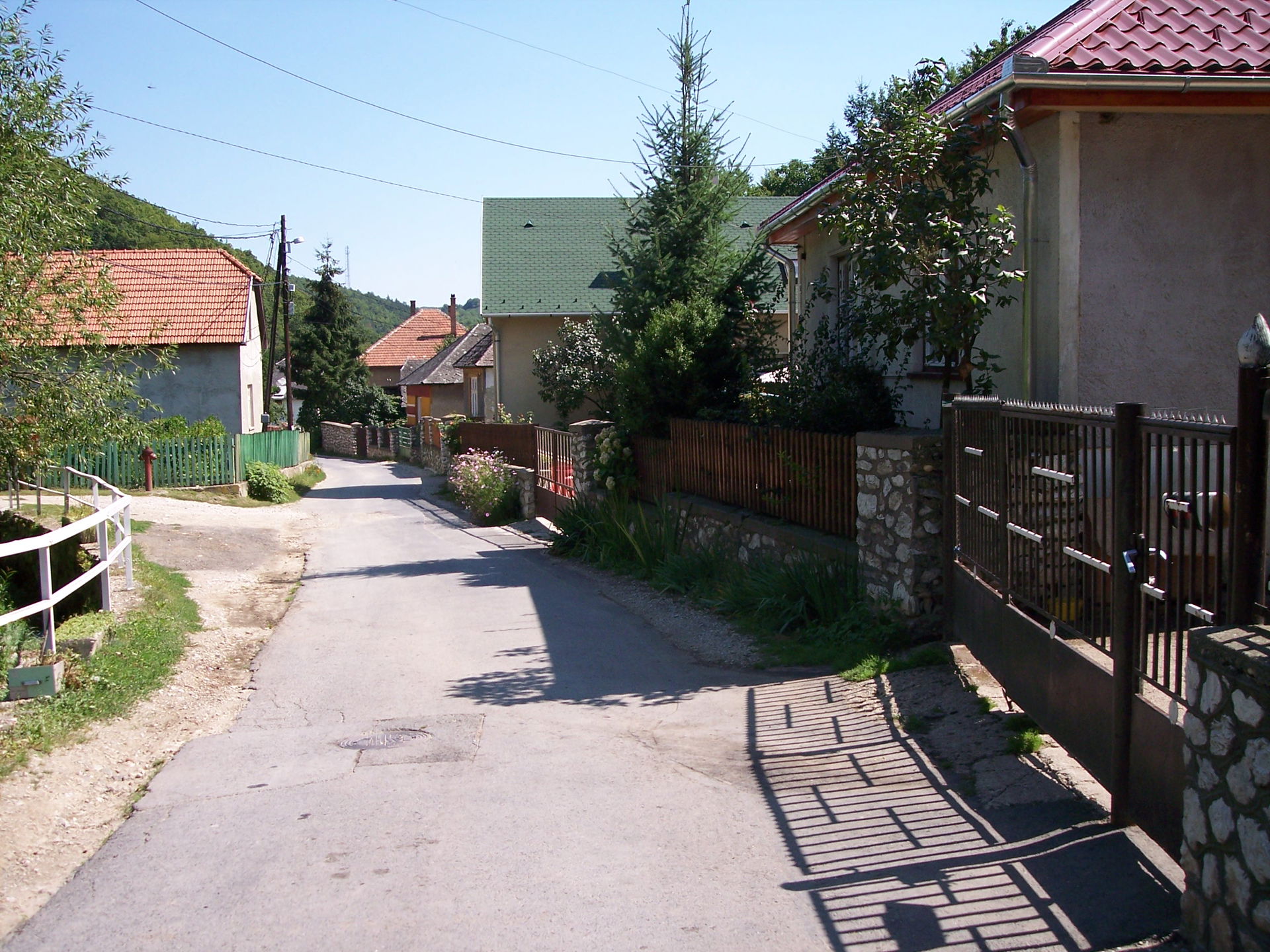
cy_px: 476
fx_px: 1431
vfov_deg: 36.8
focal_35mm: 39
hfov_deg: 47.9
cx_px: 635
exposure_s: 1/500
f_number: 4
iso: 100
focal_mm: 8
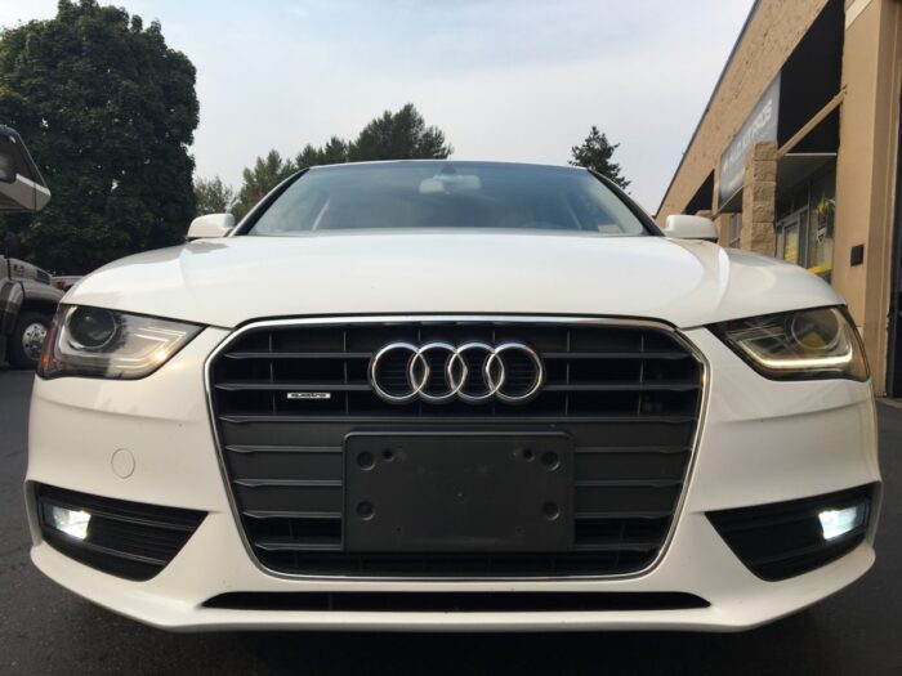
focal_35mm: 29
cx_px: 451
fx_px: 756
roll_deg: -1.9
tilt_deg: -0.6
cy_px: 338
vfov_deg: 48.2
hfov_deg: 61.7
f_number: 2.2
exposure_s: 1/1054
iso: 25
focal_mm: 4.15
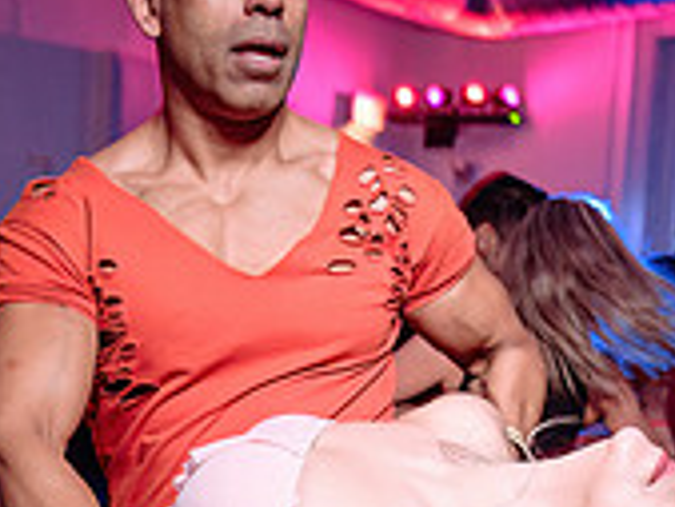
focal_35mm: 79
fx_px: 1542
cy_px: 569
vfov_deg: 18.0
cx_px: 375
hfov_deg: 24.7
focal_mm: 24
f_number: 2.8
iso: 800
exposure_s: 1/50
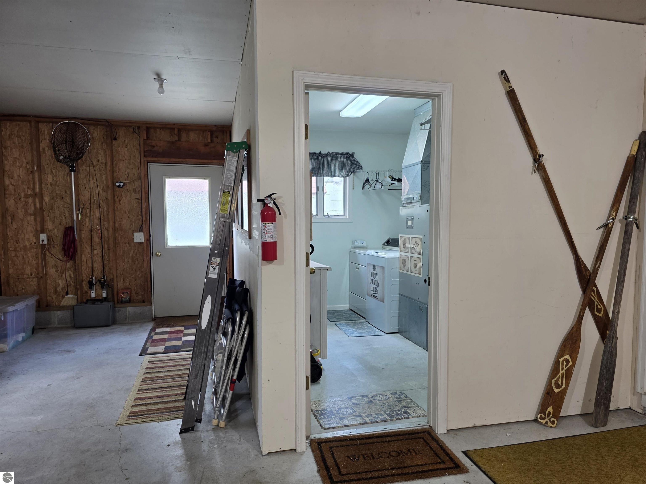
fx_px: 429
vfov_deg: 58.9
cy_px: 242
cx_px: 323
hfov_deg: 73.9
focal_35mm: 23
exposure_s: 1/60.2
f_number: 1.7
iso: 125
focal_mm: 6.3
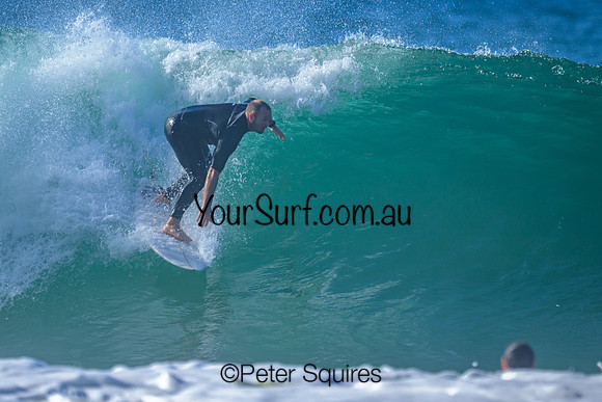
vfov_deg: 1.3
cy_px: 154
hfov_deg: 1.9
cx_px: 238
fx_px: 18375
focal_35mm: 1099
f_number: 6.3
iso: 320
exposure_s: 1/2000
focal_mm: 800
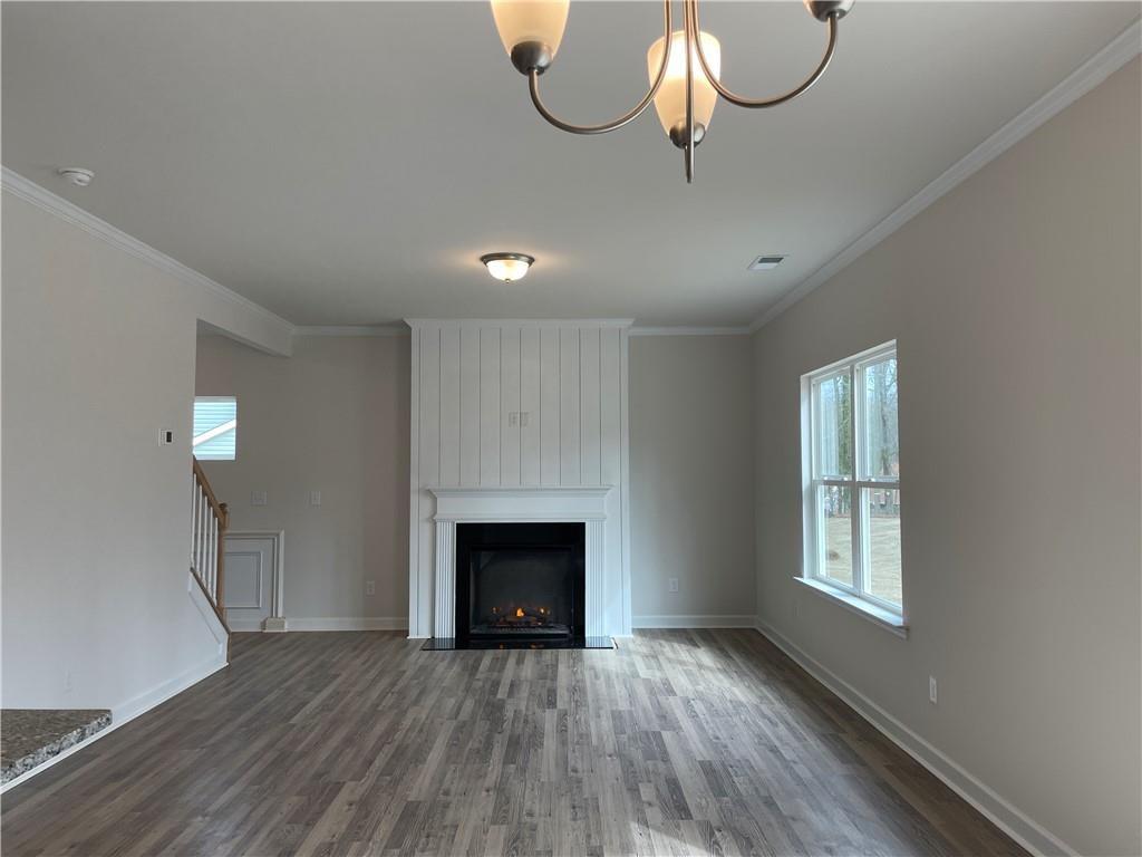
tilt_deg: +3.7
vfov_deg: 53.1
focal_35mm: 26
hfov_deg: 67.3
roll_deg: +0.8
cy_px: 428
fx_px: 858
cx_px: 571
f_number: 1.6
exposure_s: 1/120
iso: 32
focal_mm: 4.2
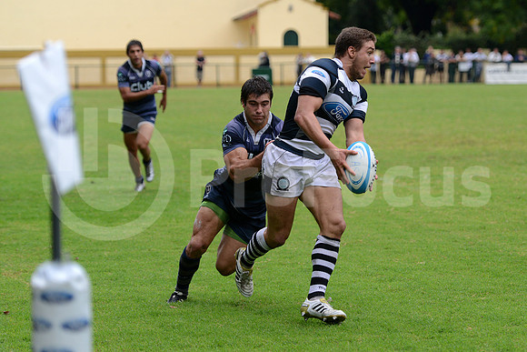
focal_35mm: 140
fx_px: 2050
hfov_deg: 14.7
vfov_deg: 9.8
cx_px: 264
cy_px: 176
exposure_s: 1/500
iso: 1000
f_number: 4
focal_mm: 140
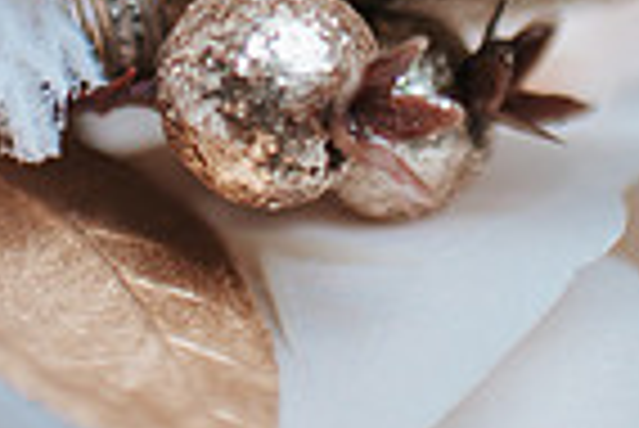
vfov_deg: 9.3
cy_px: -241
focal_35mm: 143
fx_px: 2541
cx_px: 216
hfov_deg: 14.3
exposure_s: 1/125
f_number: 2.2
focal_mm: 35
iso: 100
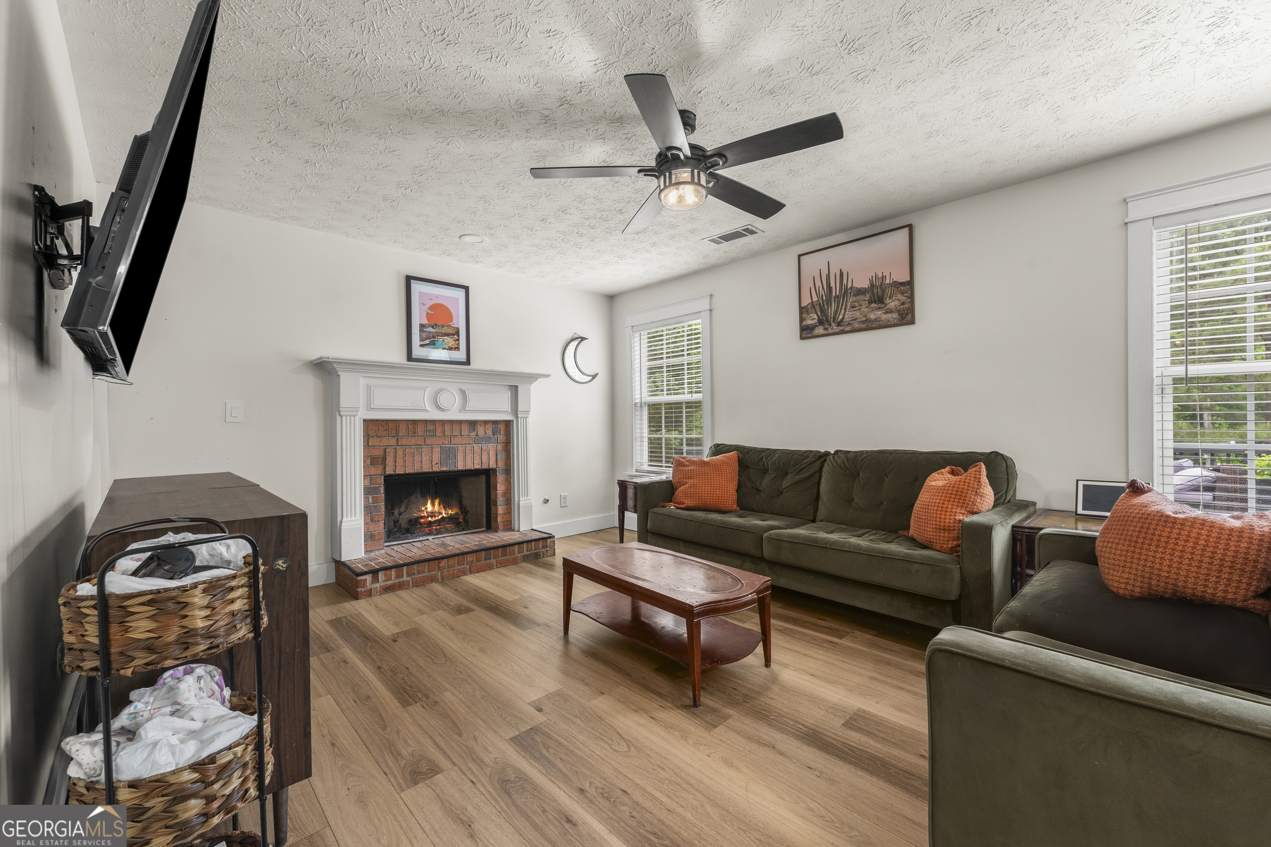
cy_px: 424
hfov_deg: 104.3
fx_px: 494
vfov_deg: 81.2
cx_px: 636
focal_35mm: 14
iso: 400
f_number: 9
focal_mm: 14
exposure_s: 1/30
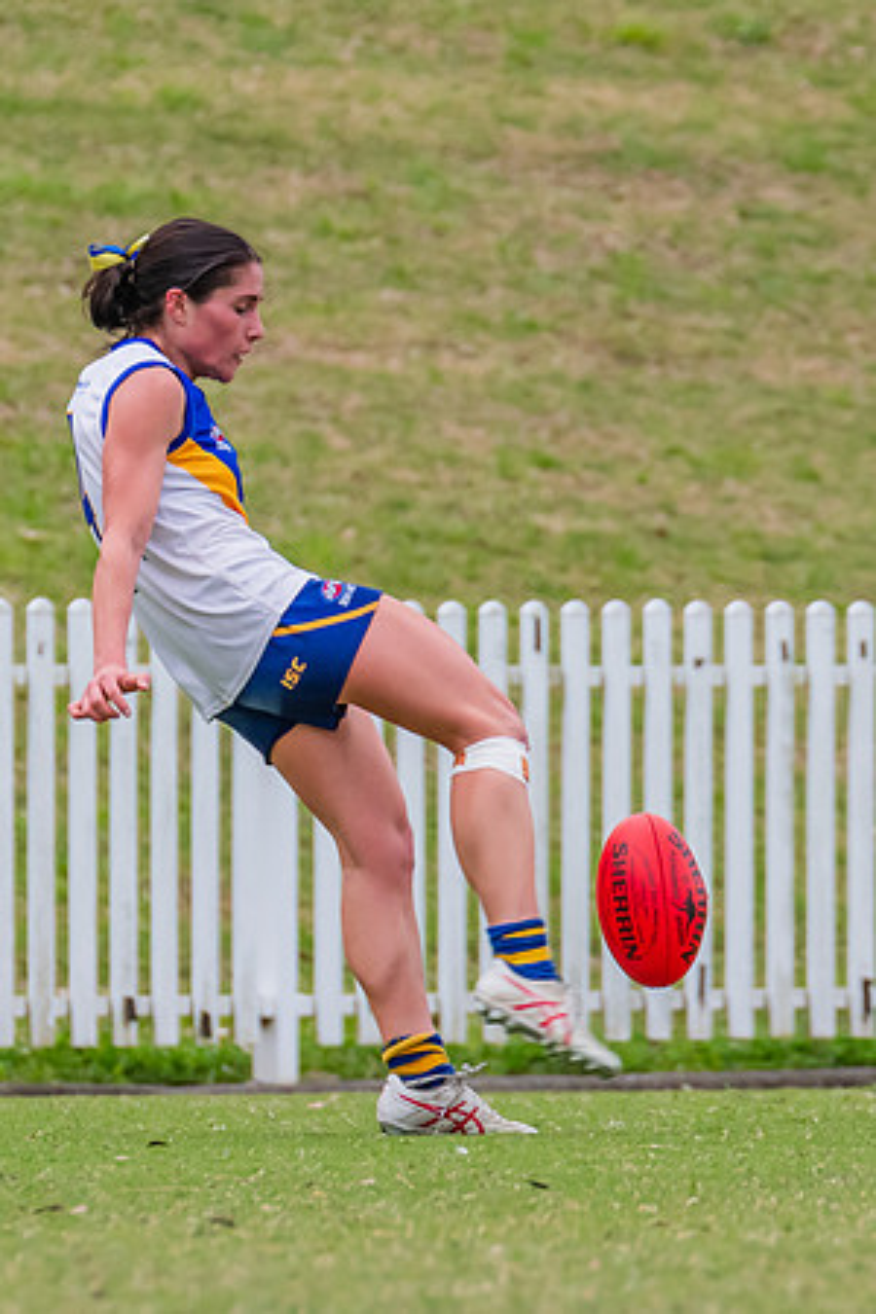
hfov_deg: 1.3
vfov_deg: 1.9
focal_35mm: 1085
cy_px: 613
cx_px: 305
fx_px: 39605
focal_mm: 420
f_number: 8
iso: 800
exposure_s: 1/1250
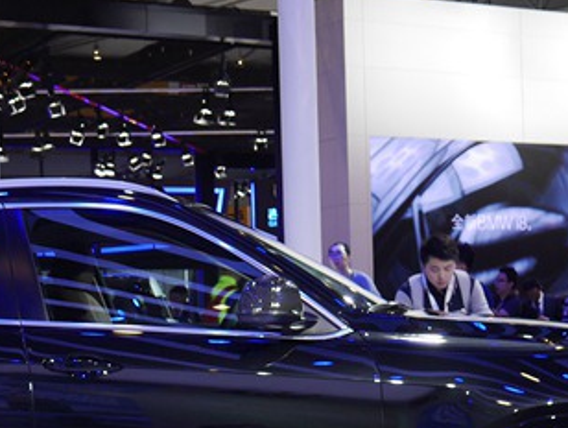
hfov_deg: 23.3
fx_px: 1364
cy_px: 363
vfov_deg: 17.6
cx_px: 151
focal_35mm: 83
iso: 160
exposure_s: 1/60
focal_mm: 16
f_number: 3.6
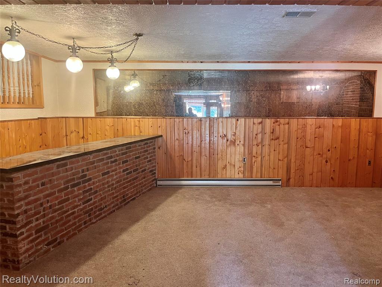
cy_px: 144
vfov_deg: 53.1
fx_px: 287
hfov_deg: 67.3
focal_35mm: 26
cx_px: 191
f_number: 1.6
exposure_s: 1/60
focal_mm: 5.1
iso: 320
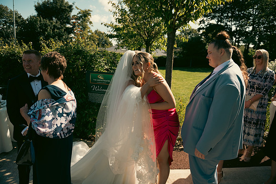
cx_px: 138
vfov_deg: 53.2
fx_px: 184
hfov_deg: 73.7
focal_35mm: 24
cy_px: 92
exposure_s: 1/2500
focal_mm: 24
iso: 250
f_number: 3.5
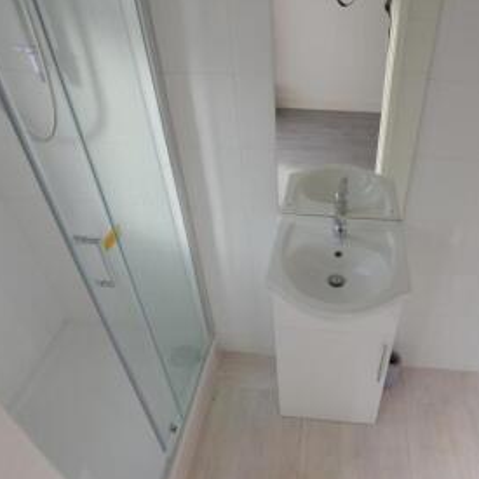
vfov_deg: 62.1
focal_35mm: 25
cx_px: 293
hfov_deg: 61.5
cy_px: 217
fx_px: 397
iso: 400
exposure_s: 1/100
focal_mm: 11.5
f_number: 5
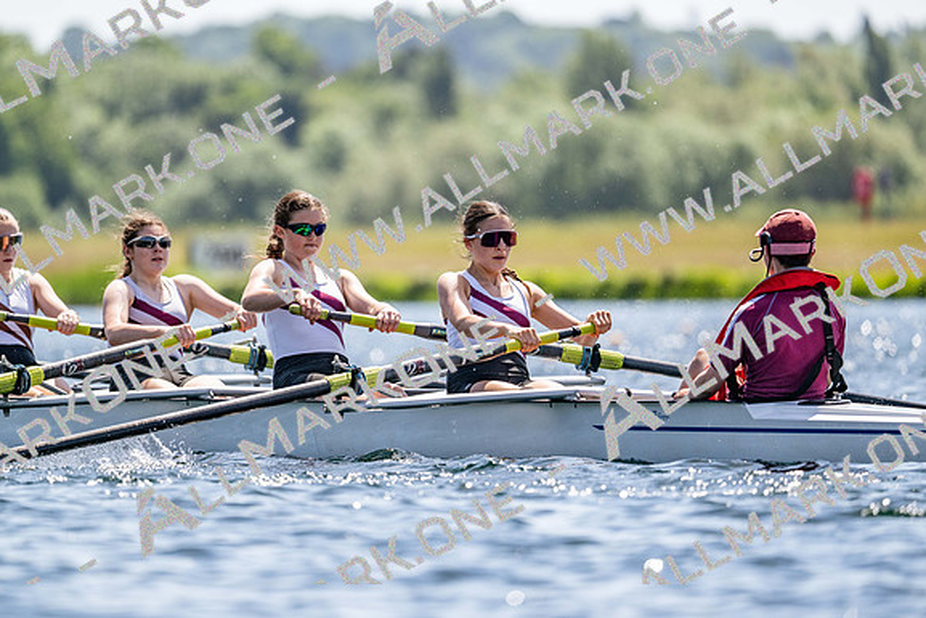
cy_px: 309
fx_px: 10342
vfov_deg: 3.4
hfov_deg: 5.1
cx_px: 462
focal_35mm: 402
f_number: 4.5
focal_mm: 400
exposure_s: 1/2500
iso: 250
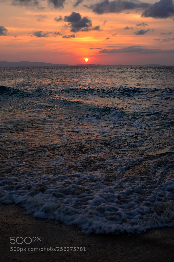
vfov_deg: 41.2
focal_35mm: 48
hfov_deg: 27.9
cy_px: 131
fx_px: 350
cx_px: 87
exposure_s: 1/80
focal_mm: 32
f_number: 8
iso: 200
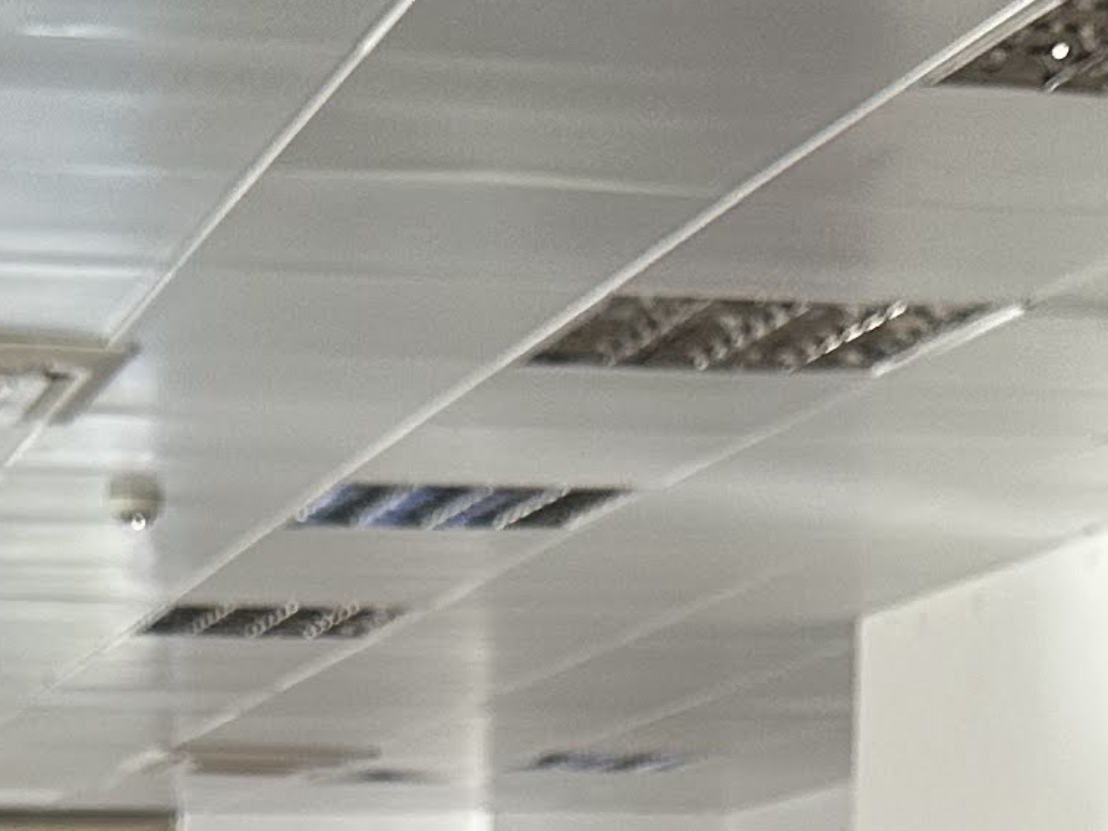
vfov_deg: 10.1
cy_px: 2020
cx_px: 356
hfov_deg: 15.4
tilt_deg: -12.5
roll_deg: +0.3
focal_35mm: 128
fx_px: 4097
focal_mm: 6.86
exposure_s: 1/121
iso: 200
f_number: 1.78
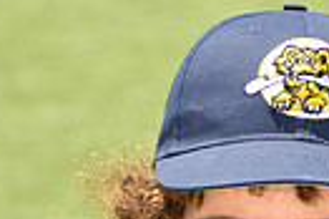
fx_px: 6490
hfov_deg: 2.9
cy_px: 464
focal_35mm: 711
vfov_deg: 1.9
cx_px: 289
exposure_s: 1/250
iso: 250
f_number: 11
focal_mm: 160
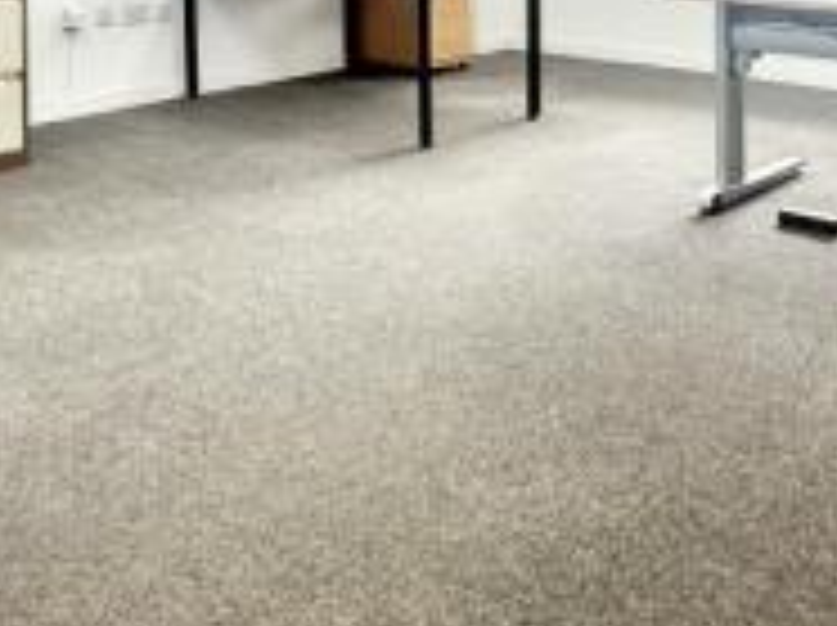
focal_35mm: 44
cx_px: 331
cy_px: -83
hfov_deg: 42.8
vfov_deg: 29.2
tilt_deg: -0.7
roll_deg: +0.3
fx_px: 1063
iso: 100
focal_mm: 2.22
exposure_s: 1/100
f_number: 2.2
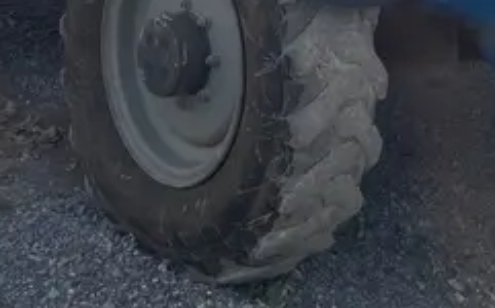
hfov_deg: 24.7
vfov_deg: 13.4
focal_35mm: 84
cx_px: 220
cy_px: -297
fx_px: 1132
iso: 32
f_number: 1.6
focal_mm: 4.2
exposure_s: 1/4132
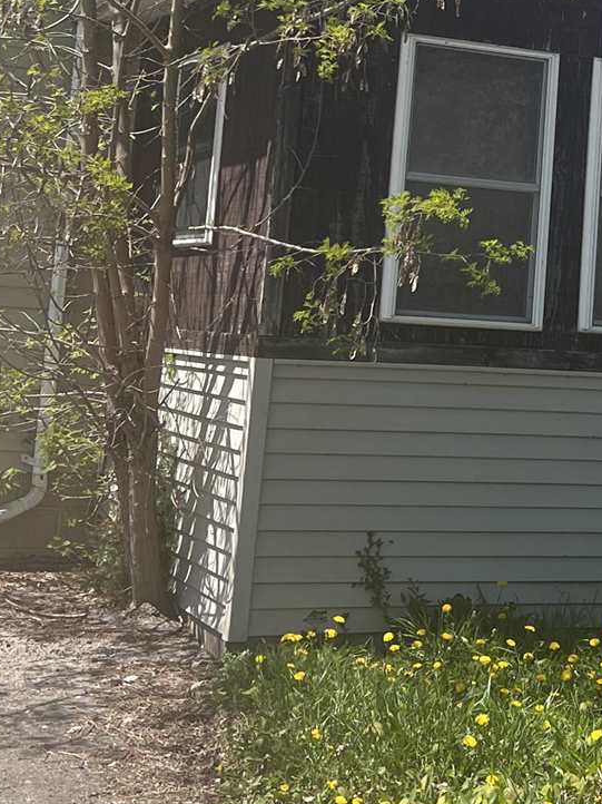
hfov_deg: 17.3
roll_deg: -3.0
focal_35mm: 83
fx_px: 1926
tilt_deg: +8.9
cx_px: 632
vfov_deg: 23.0
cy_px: 82
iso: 50
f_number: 1.5
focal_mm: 5.7
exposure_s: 1/2695
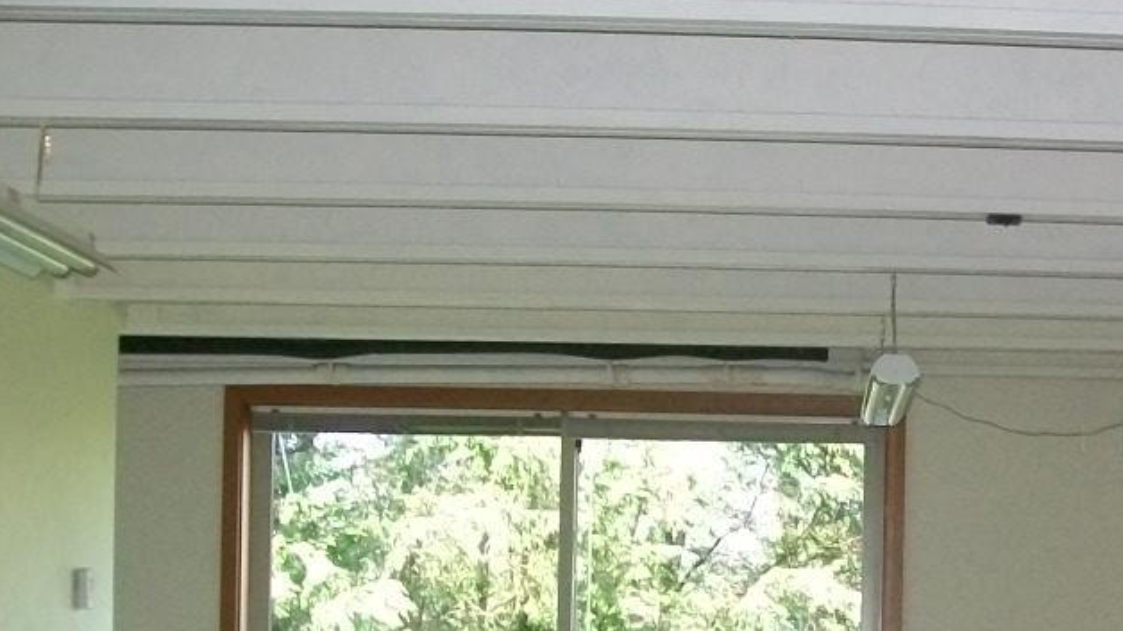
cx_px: 955
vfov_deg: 14.7
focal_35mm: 80
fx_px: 2382
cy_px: 722
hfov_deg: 25.9
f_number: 2.7
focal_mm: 6
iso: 160
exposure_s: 1/80
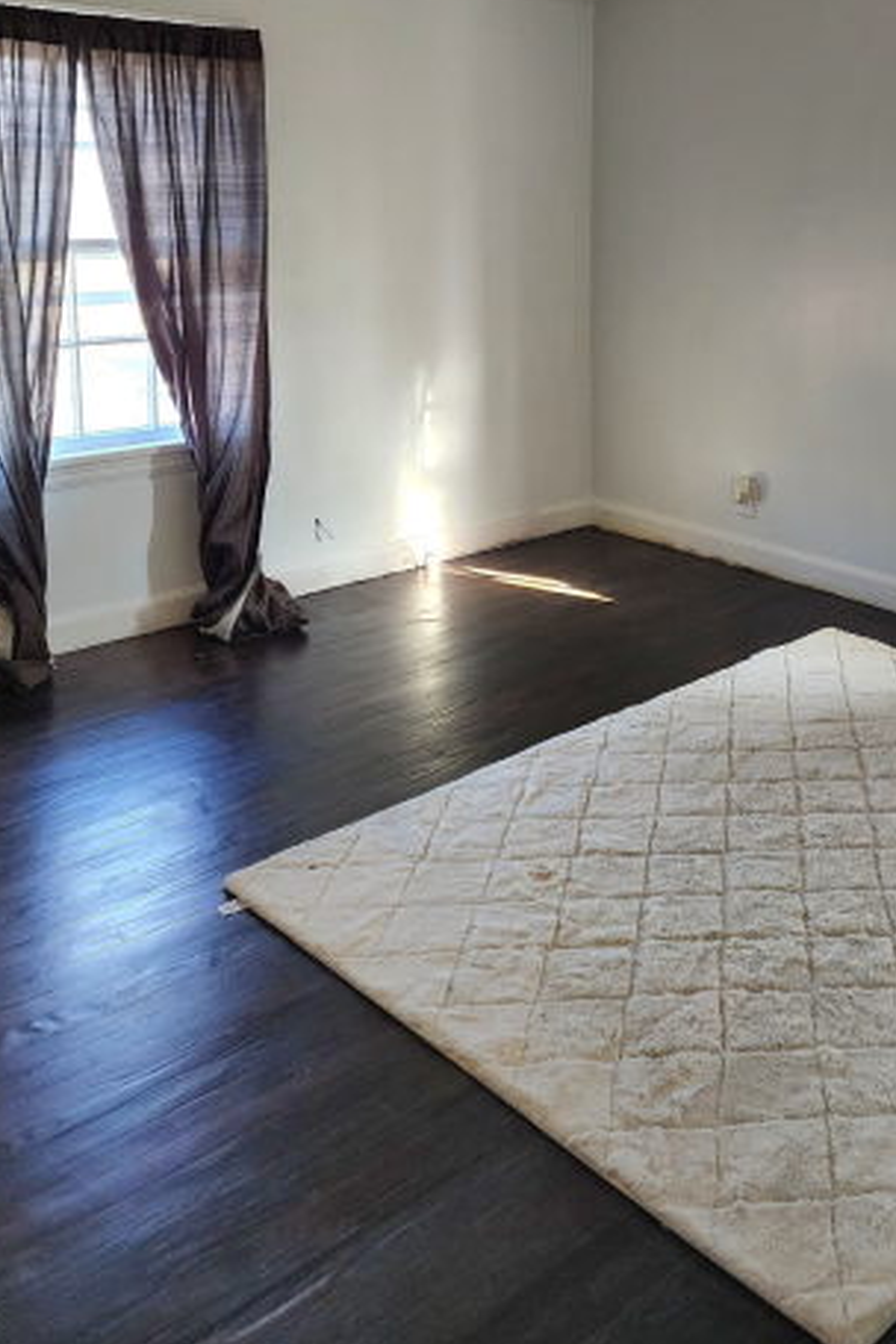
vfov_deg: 52.5
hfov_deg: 37.4
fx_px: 1307
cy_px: 370
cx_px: 601
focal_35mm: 35
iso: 320
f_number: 1.8
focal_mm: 6.4
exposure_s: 1/120
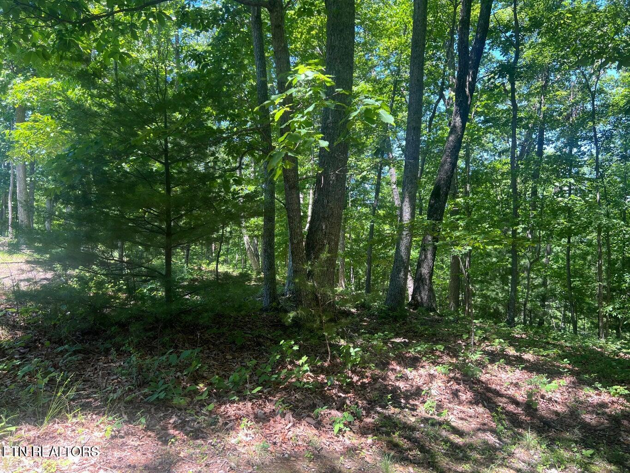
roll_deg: -0.9
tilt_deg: +0.3
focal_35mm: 26
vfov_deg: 53.1
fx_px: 473
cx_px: 315
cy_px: 236
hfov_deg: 67.3
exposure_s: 1/208
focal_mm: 5.7
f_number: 1.5
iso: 40
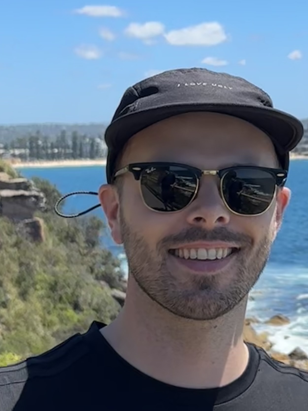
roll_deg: +2.4
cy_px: 173
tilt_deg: -1.0
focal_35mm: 89
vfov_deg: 22.0
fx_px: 1056
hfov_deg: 15.7
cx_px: 413
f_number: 1.6
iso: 50
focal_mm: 5.96
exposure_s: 1/2639
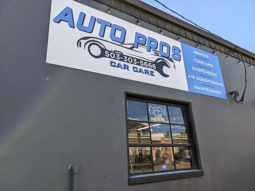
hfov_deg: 65.3
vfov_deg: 51.4
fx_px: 199
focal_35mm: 27
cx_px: 128
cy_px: 96
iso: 49
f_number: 1.73
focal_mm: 4.38
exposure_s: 1/867
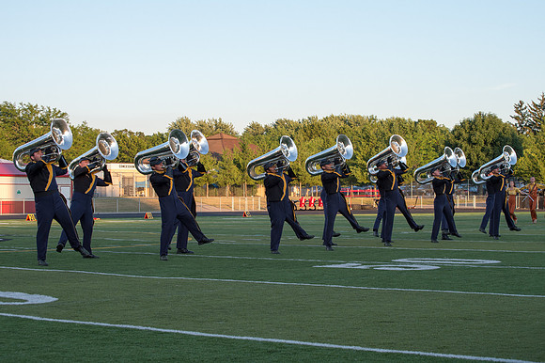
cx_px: 303
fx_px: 1186
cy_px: 176
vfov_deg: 17.4
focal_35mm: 78
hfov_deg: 25.9
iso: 640
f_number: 9
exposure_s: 1/320
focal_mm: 70
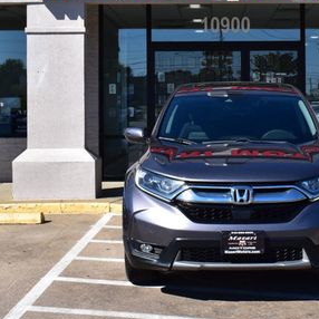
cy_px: 97
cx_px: 250
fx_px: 802
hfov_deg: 22.2
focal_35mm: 77
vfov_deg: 22.4
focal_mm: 27
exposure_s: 1/500
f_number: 11
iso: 360
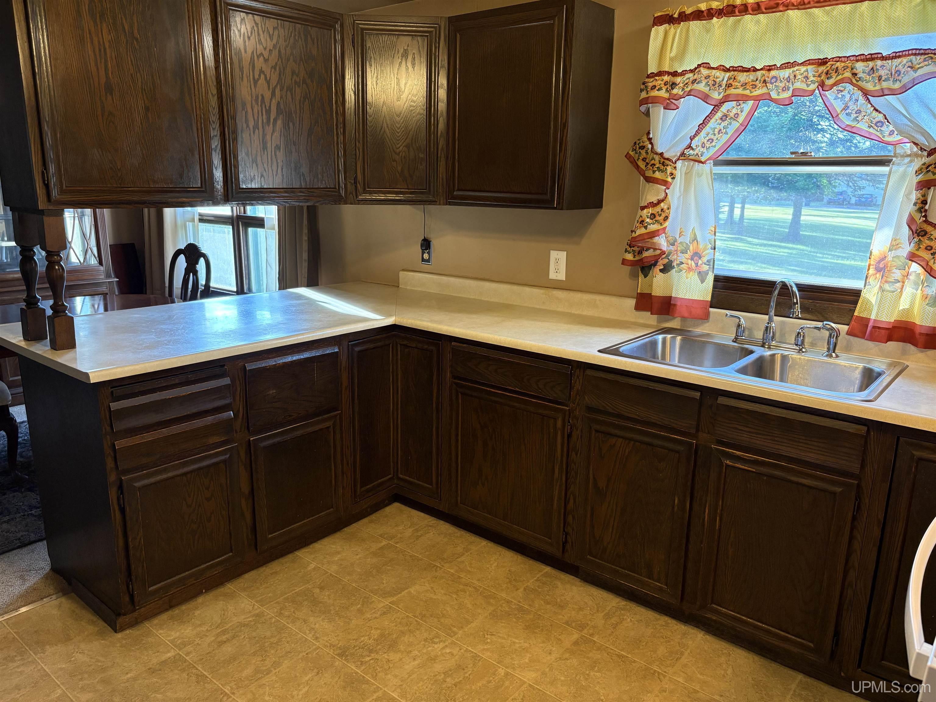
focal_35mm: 26
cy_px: 351
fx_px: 703
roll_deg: -0.5
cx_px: 468
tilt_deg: -13.6
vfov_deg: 53.1
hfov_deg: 67.3
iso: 160
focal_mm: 5.96
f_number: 1.6
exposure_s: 1/60
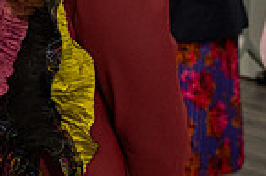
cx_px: -101
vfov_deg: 11.8
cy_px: -64
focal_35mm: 112
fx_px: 826
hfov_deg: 17.0
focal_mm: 28
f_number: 4
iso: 1600
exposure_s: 1/160
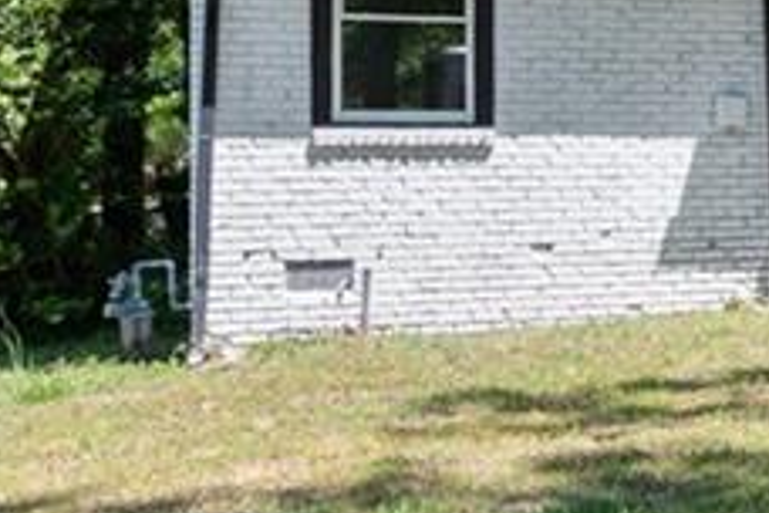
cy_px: 152
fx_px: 1730
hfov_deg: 21.4
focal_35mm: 81
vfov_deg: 16.8
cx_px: 1123
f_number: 8
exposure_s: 1/40
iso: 100
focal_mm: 18
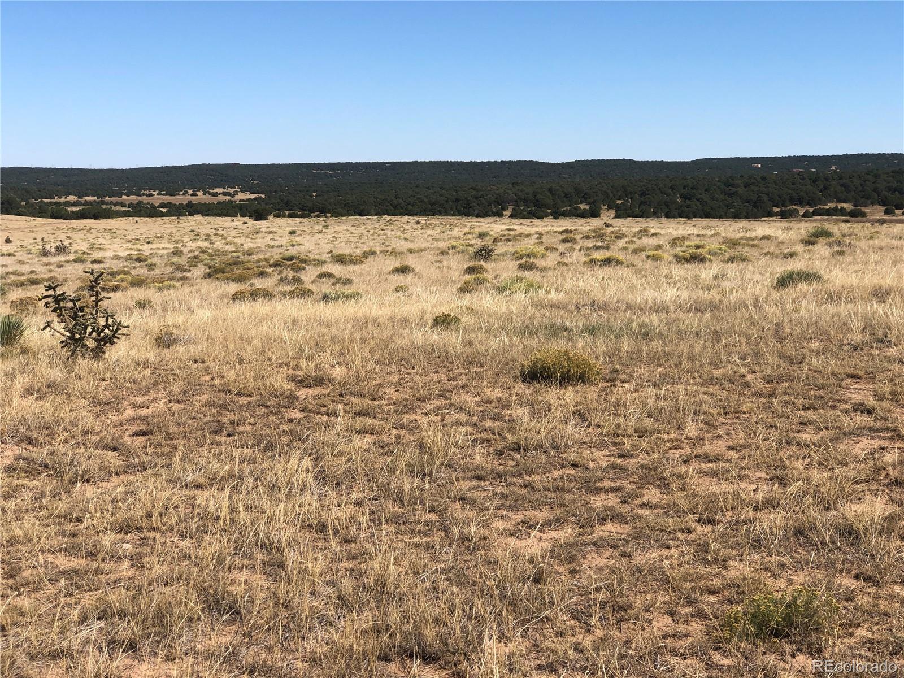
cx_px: 452
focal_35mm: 57
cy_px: 339
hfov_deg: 33.8
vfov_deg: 25.7
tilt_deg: -8.0
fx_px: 1489
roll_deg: -1.0
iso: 20
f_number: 2.8
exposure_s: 1/1143
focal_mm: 6.6
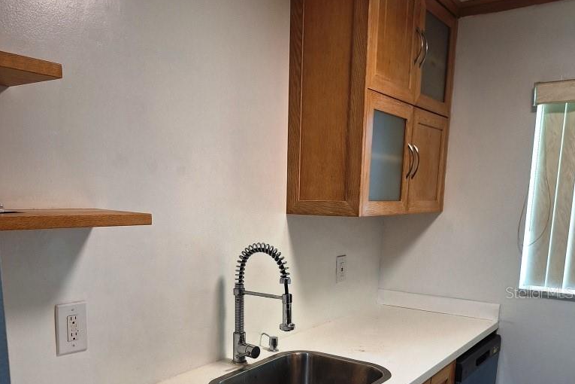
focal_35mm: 32
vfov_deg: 39.9
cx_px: 288
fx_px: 511
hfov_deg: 58.7
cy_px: 292
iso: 64
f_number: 1.8
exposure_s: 1/40
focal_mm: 5.54
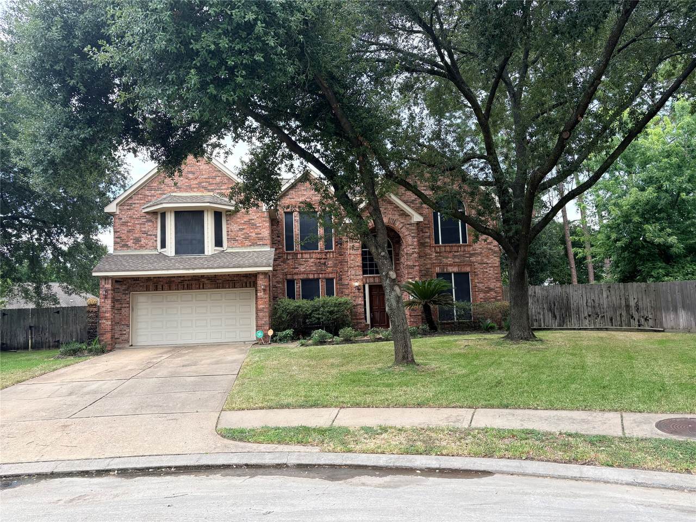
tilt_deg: +6.5
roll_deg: +2.5
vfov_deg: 53.1
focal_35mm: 26
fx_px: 523
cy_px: 261
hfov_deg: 67.3
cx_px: 348
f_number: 1.6
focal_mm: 5.96
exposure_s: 1/241
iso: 100
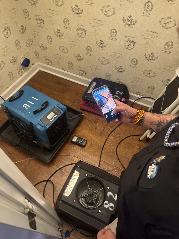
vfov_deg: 71.6
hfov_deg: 56.8
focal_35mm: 24
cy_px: 120
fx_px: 165
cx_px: 90
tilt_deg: -53.8
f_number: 1.78
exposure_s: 1/40
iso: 800
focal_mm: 6.76
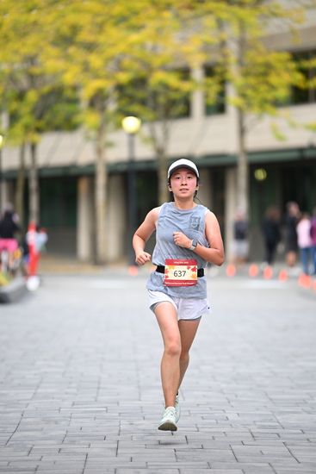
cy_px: 237
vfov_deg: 10.3
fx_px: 2631
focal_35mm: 200
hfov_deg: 6.9
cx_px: 158
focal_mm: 200
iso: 1000
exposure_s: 1/1600
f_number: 2.8
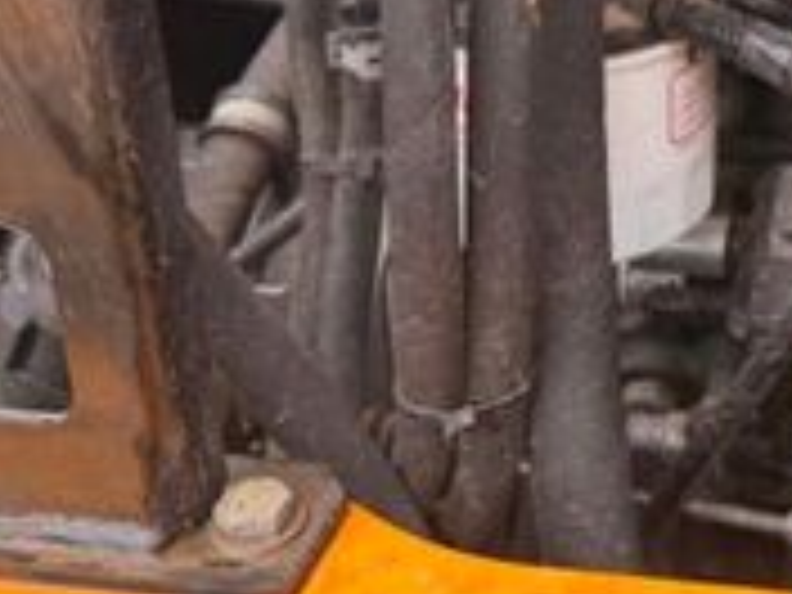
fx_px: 1876
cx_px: 986
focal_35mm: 82
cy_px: -112
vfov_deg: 17.2
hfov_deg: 21.8
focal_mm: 6.76
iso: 100
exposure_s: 1/501
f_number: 1.78
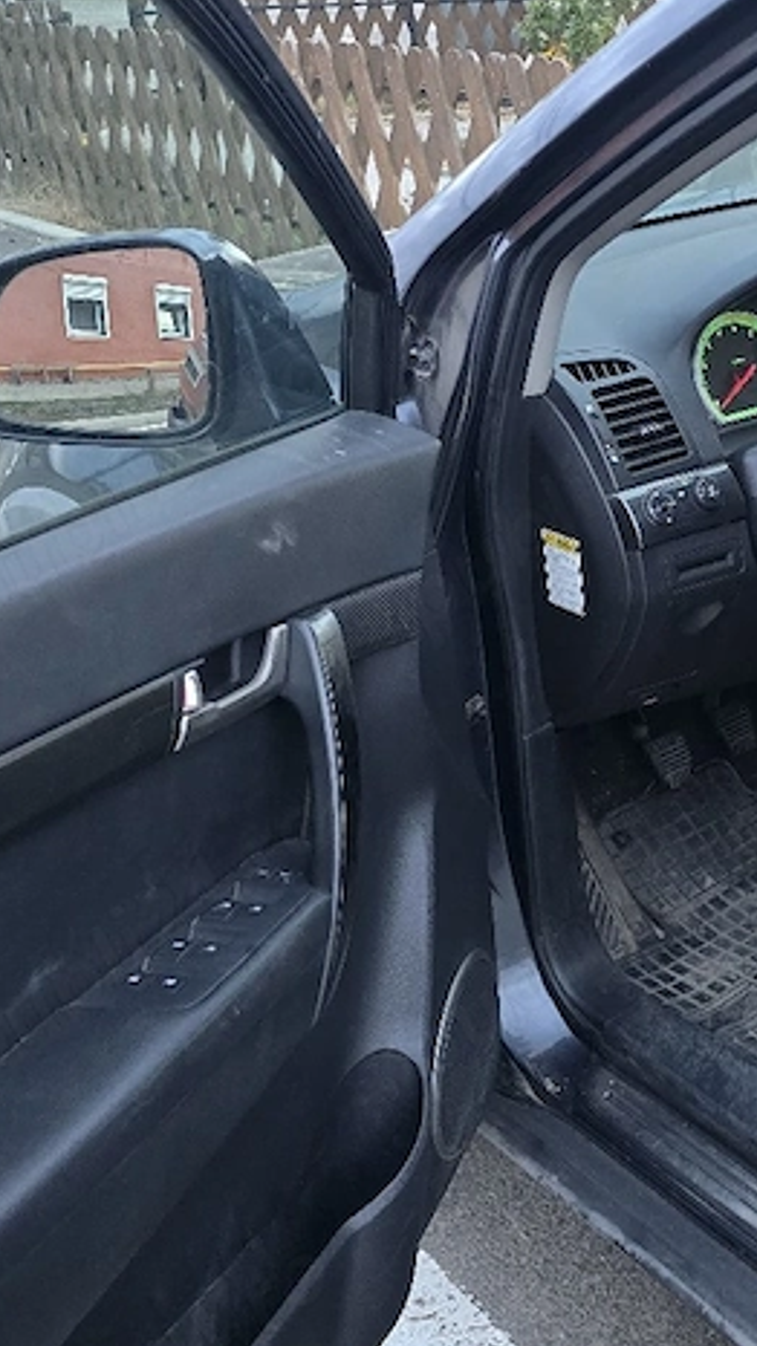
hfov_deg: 26.6
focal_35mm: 43
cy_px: 557
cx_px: 705
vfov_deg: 47.2
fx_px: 1535
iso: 800
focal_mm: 6.3
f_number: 1.7
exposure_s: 1/101
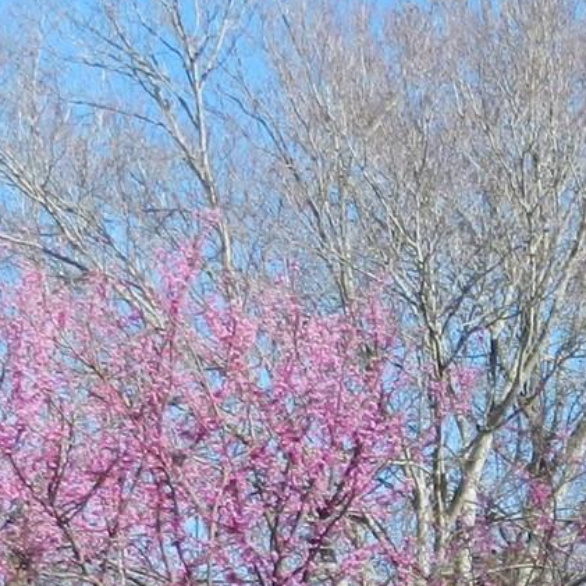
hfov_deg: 10.8
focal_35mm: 142
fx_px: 2720
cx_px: 1297
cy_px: 871
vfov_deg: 11.8
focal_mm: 5.9
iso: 160
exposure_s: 1/800
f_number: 3.8
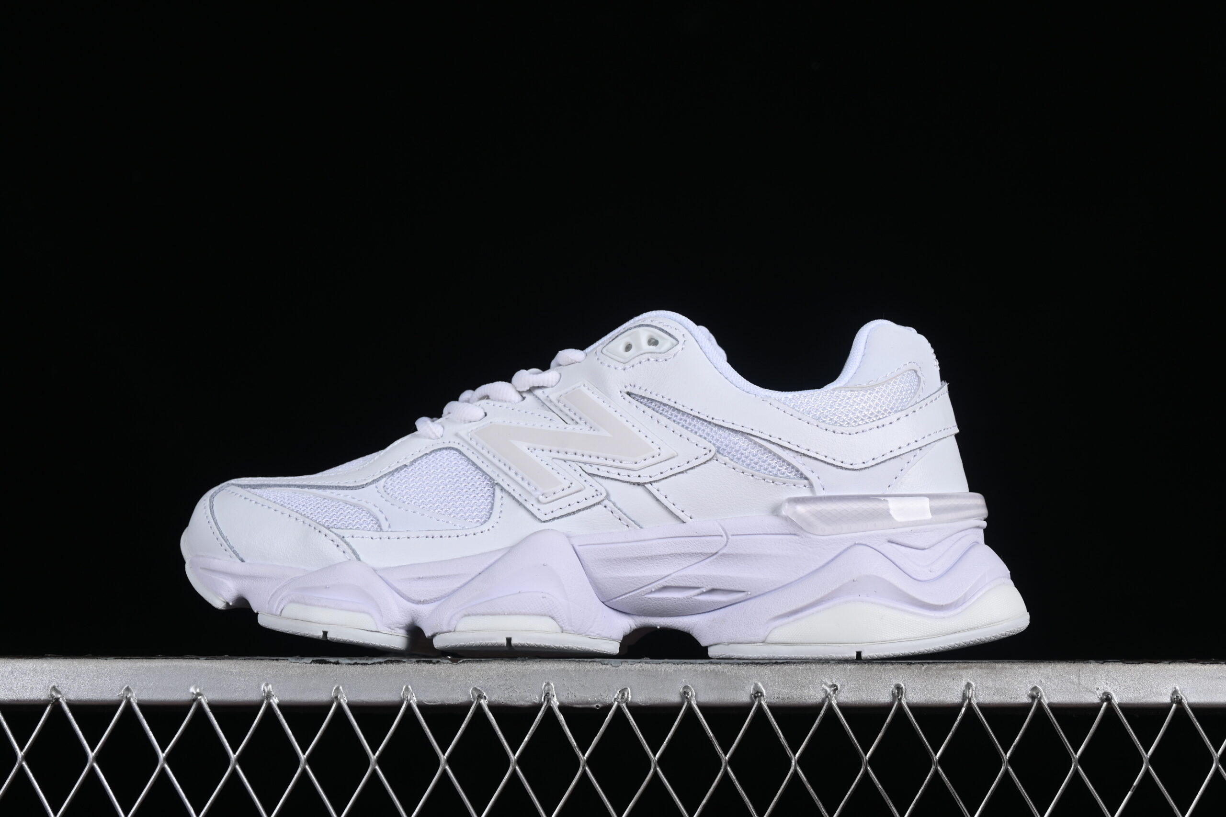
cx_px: 613
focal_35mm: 75
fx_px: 2554
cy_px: 408
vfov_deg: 18.2
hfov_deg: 27.0
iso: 160
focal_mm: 50
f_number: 8
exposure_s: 1/125
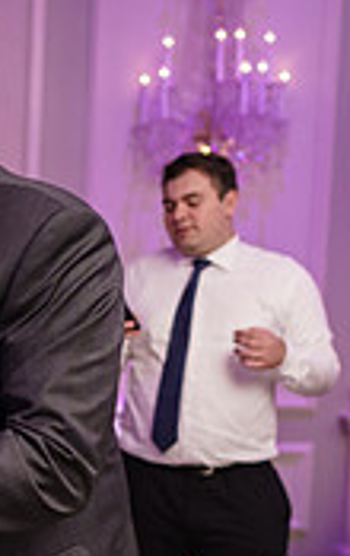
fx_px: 1794
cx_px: -350
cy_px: 605
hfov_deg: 10.3
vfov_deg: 17.1
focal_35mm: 118
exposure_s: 1/200
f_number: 2
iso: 1600
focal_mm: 35
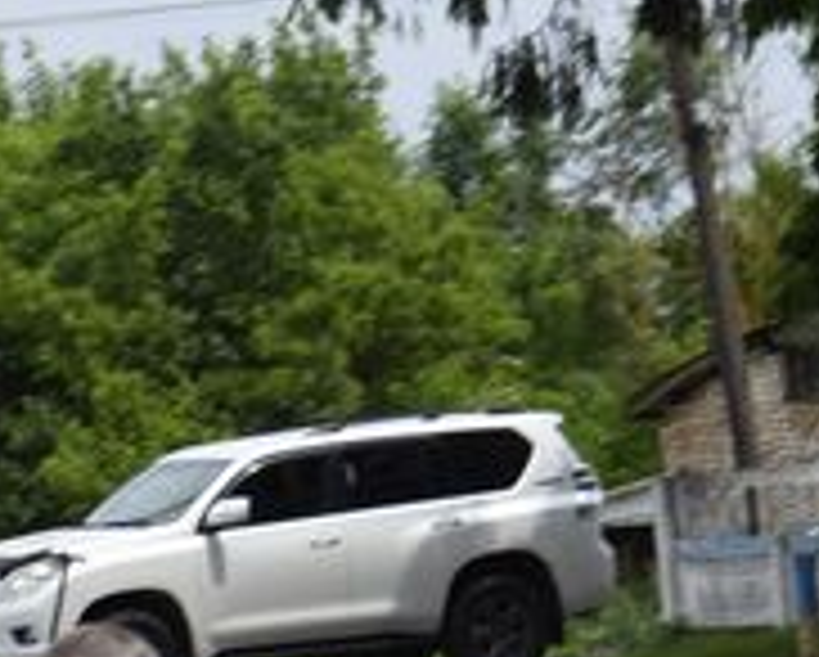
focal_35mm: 319
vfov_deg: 4.8
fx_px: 7739
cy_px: 763
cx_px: -558
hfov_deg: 6.0
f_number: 10
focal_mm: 55
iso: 200
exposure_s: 1/400
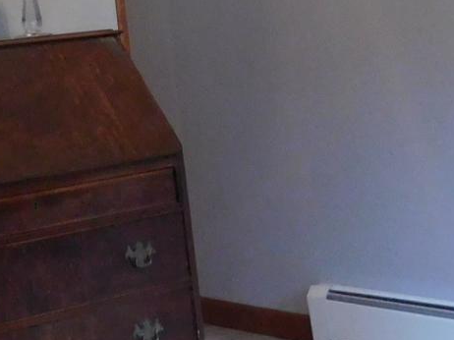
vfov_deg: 13.3
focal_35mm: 102
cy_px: -238
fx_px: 1337
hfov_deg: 18.2
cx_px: -107
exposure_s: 1/10
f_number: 3
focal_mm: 4
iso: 400
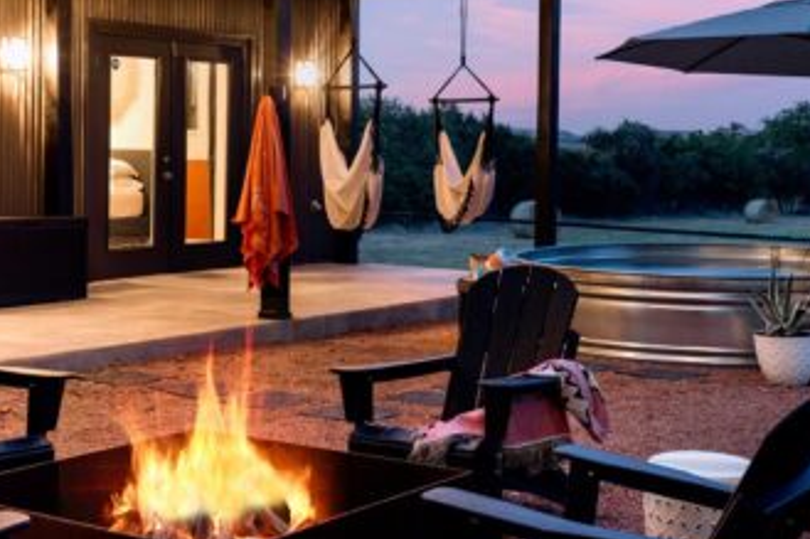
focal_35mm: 62
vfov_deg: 21.7
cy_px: 155
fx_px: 1394
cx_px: 374
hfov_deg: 32.4
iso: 400
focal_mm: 34
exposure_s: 2
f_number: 8
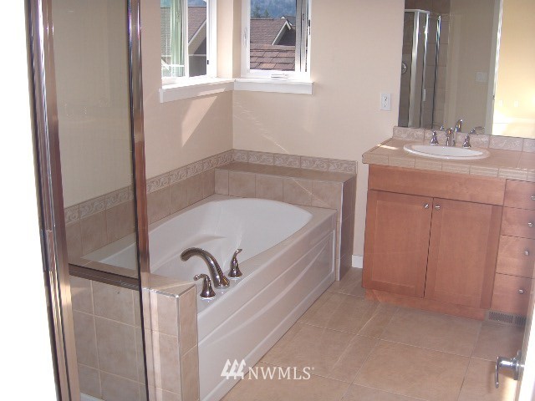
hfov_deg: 47.9
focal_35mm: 39
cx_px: 268
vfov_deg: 36.8
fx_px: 603
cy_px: 200
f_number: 2.8
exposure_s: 1/175
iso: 100
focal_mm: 8
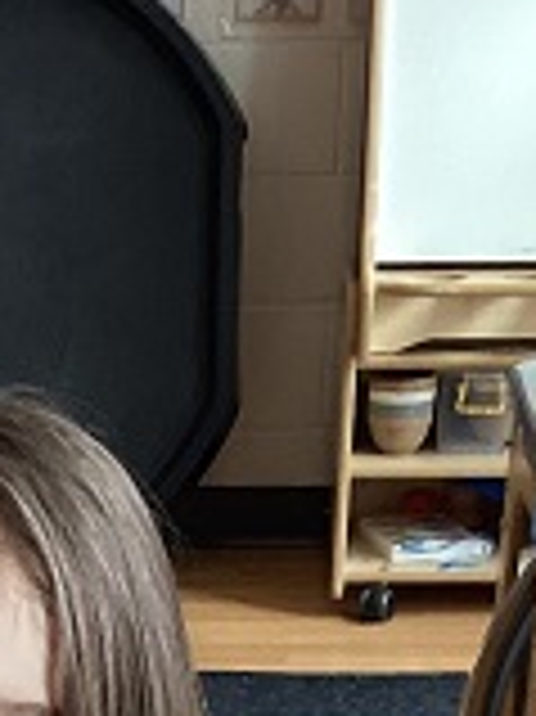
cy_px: 1351
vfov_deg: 13.4
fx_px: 2688
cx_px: -63
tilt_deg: -29.7
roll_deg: +2.1
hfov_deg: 11.2
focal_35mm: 130
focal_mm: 3.3
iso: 125
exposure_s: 1/60
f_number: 2.4
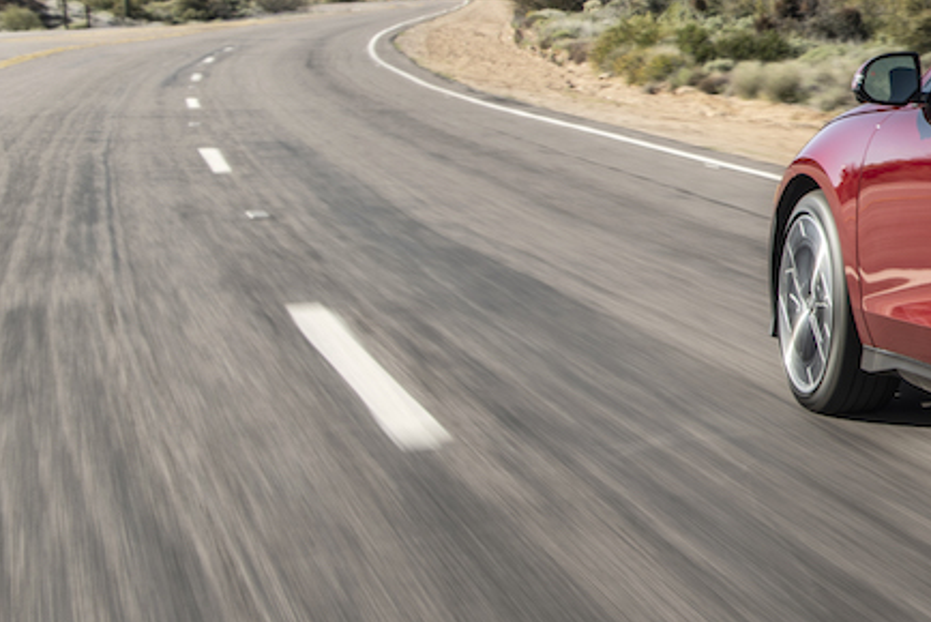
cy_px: 97
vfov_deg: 15.6
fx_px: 2251
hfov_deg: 20.1
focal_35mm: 87
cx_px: 1403
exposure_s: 1/40
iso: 31
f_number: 8
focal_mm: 28
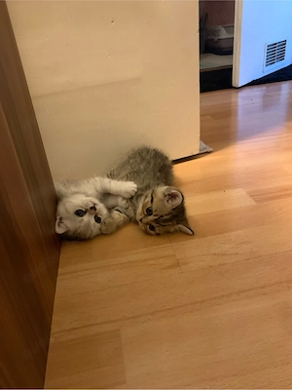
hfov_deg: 53.1
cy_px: 195
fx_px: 292
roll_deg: +6.2
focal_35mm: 26
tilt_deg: -26.7
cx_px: 146
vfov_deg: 67.3
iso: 640
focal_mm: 4.25
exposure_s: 1/17
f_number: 1.8
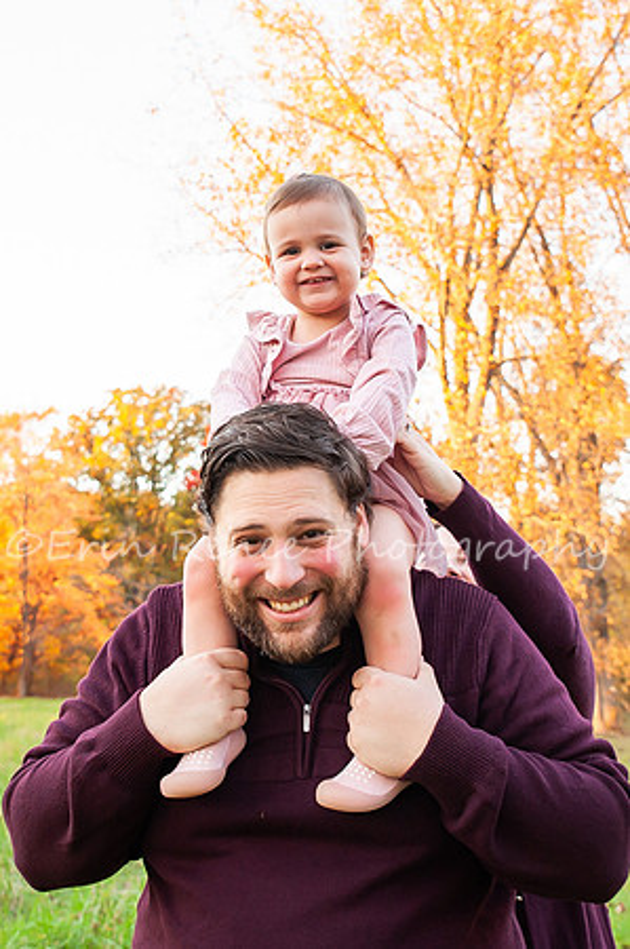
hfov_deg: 23.1
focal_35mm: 59
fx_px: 1542
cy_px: 398
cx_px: 298
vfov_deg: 34.1
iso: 640
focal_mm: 30
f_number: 4.5
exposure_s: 1/200
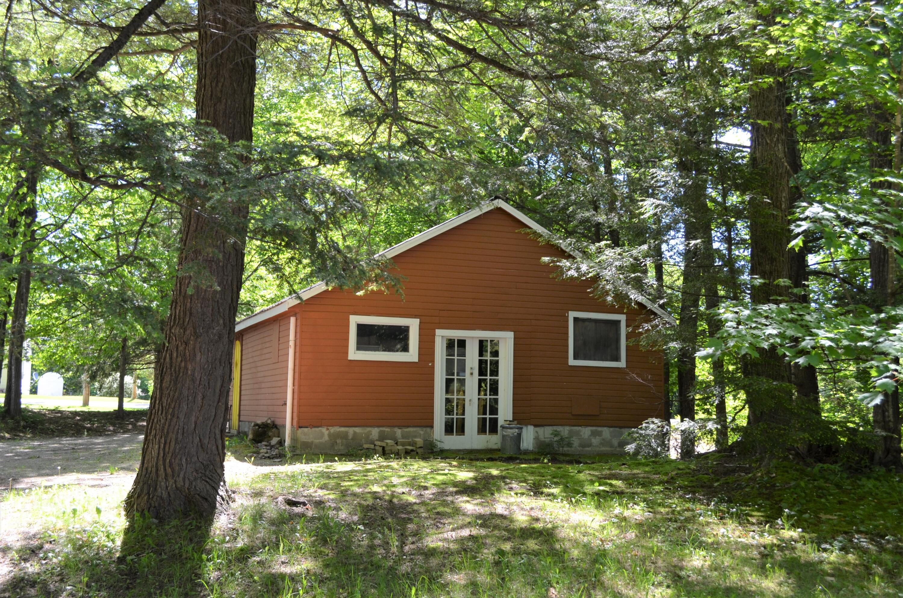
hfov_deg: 53.2
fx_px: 901
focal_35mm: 36
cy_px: 299
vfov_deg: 36.7
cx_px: 452
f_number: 5.6
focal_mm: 24
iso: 280
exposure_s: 1/125
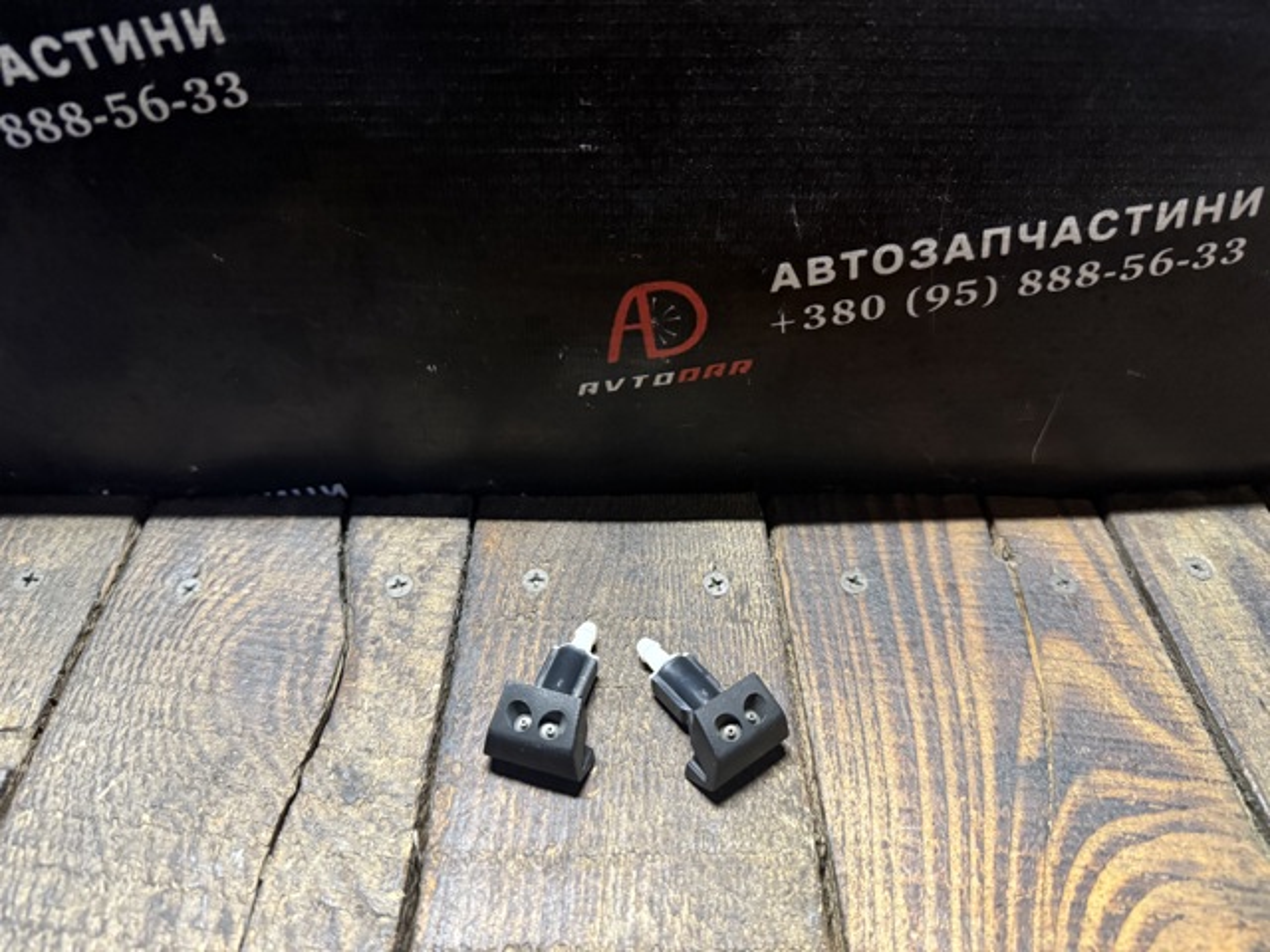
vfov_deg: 56.8
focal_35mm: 24
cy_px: 476
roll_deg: -0.2
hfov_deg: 71.6
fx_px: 881
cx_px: 635
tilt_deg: -41.1
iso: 640
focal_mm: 6.76
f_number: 1.78
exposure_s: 1/33
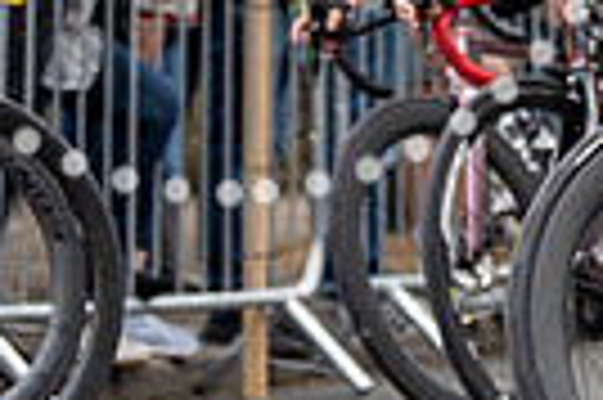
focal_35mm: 304
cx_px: 936
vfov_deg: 4.4
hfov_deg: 6.7
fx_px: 5086
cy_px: -461
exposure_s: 1/500
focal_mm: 70
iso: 500
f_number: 2.8
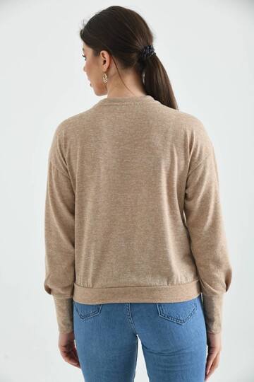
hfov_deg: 24.2
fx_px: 593
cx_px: 127
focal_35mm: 56
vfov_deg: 35.6
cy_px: 191
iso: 100
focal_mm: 56
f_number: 6.3
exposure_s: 1/125
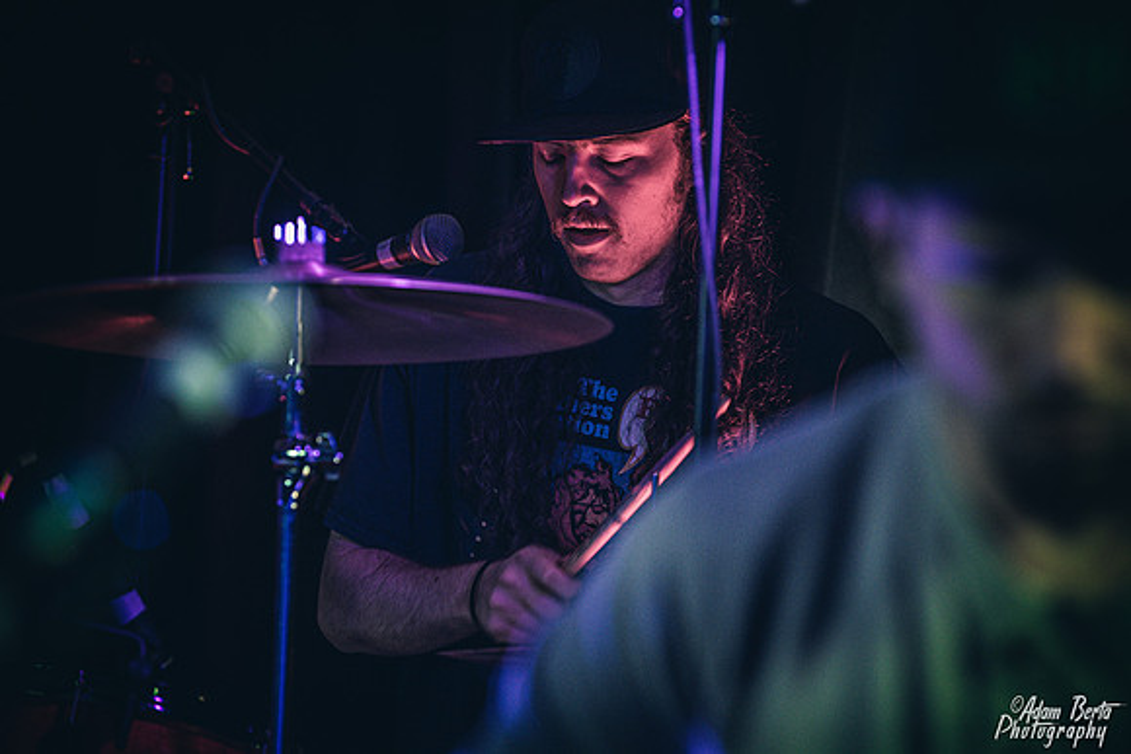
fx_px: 6285
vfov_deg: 6.9
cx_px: 566
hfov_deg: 10.3
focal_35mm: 200
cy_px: 377
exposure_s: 1/200
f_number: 4.5
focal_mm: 200
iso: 1600
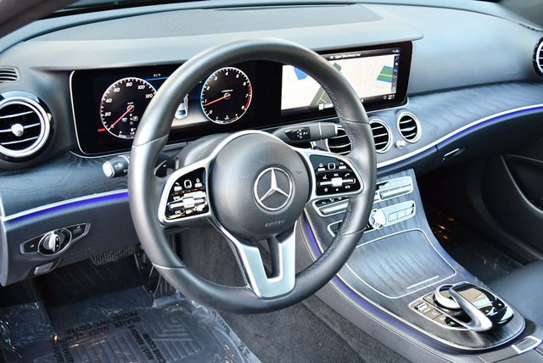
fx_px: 604
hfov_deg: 48.4
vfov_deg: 33.5
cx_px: 272
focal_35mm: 40
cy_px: 182
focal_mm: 20
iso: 1100
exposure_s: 1/125
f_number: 3.8
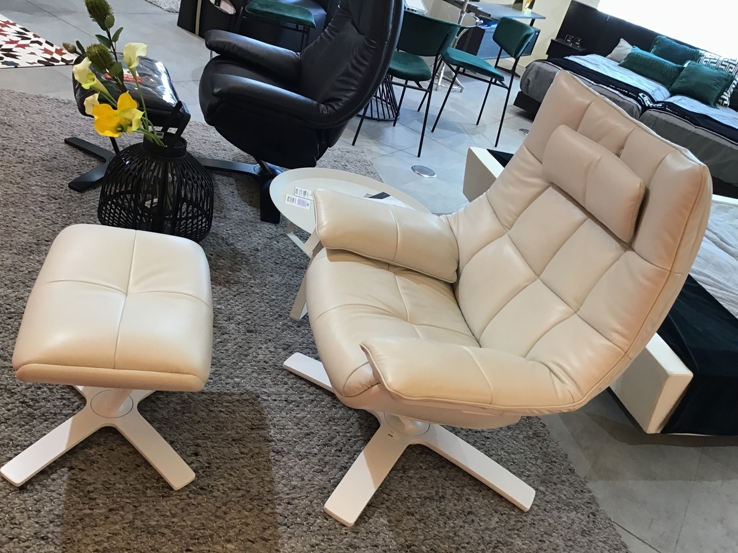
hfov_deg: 58.4
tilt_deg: -28.9
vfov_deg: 45.4
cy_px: 276
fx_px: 661
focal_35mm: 31
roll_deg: -19.5
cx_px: 369
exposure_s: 1/30
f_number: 2.4
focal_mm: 3.3
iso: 50
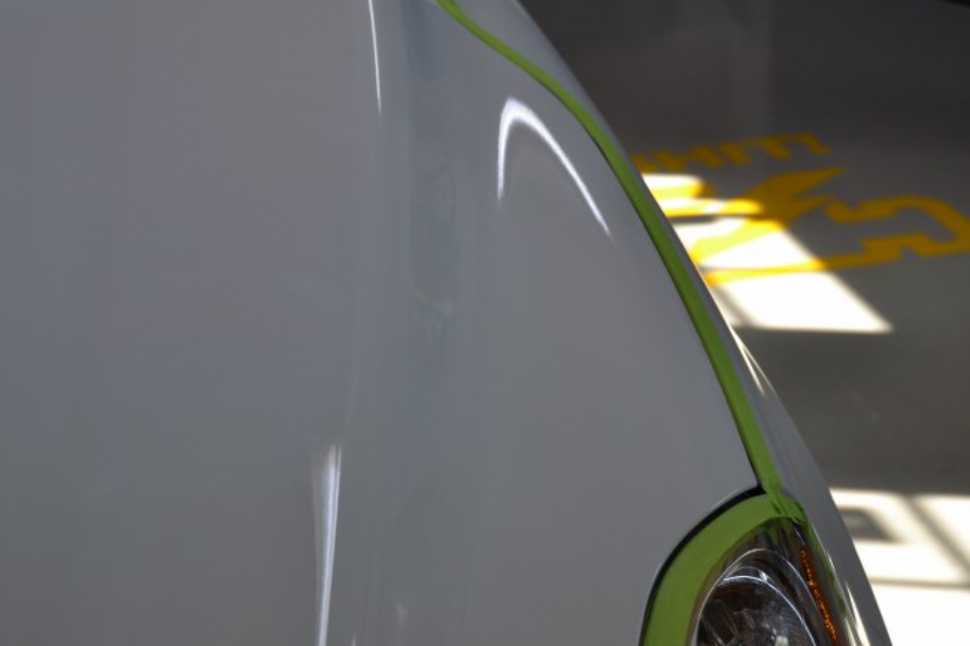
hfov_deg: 31.1
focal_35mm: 65
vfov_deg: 21.0
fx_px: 1740
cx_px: 440
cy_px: 335
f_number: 5.6
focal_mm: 35
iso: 180
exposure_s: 1/125
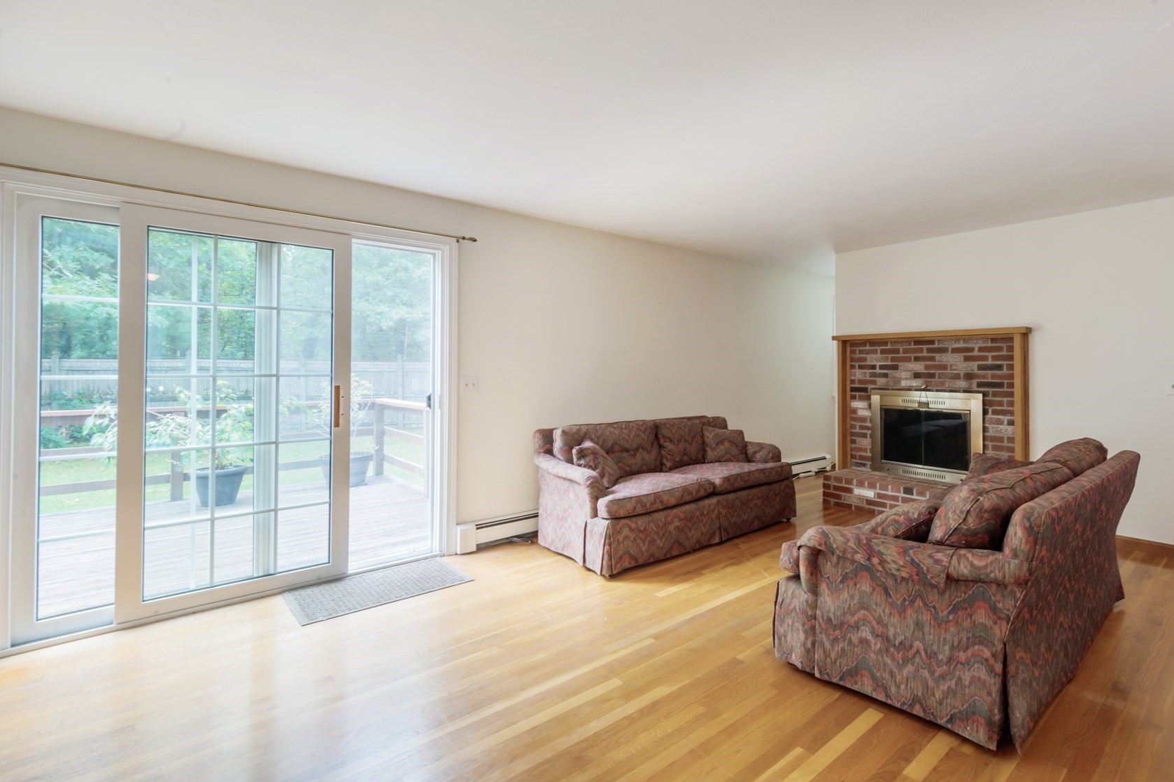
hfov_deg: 92.3
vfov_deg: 70.3
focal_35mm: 17
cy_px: 364
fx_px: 554
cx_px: 692
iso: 100
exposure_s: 1/1.67
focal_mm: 14
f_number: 16
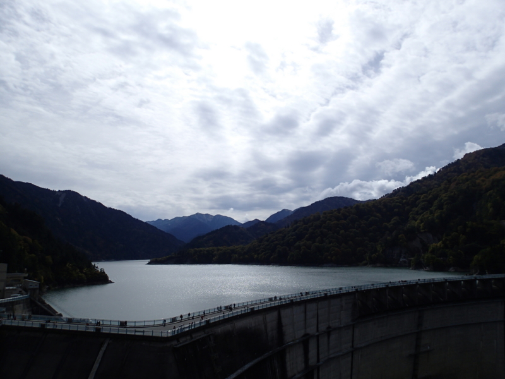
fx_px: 365
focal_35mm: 25
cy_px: 190
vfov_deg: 54.9
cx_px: 252
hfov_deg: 69.4
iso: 100
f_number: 8
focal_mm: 4.5
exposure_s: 1/500
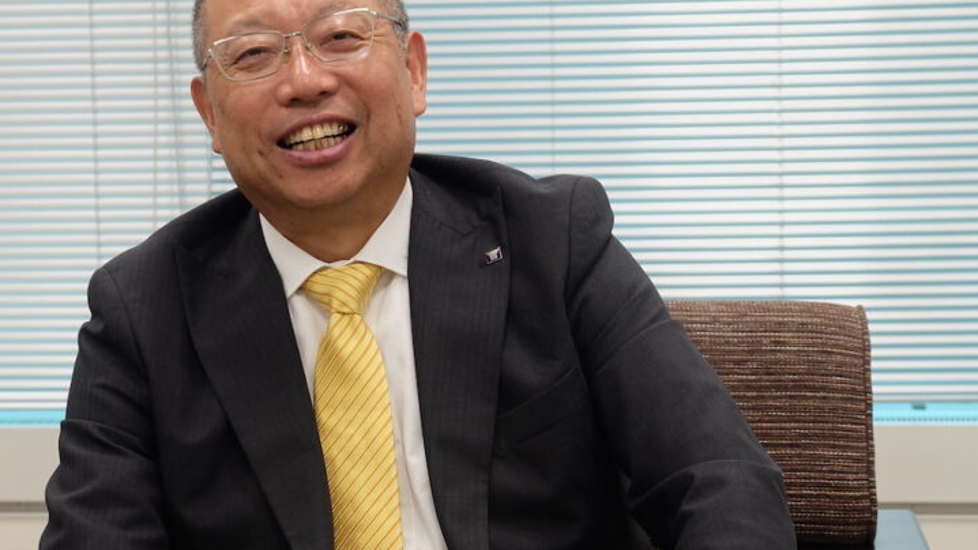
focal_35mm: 112
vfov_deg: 10.8
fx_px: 2905
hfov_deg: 19.1
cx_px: 398
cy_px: 272
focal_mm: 50
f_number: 5.6
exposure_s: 1/30
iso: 640
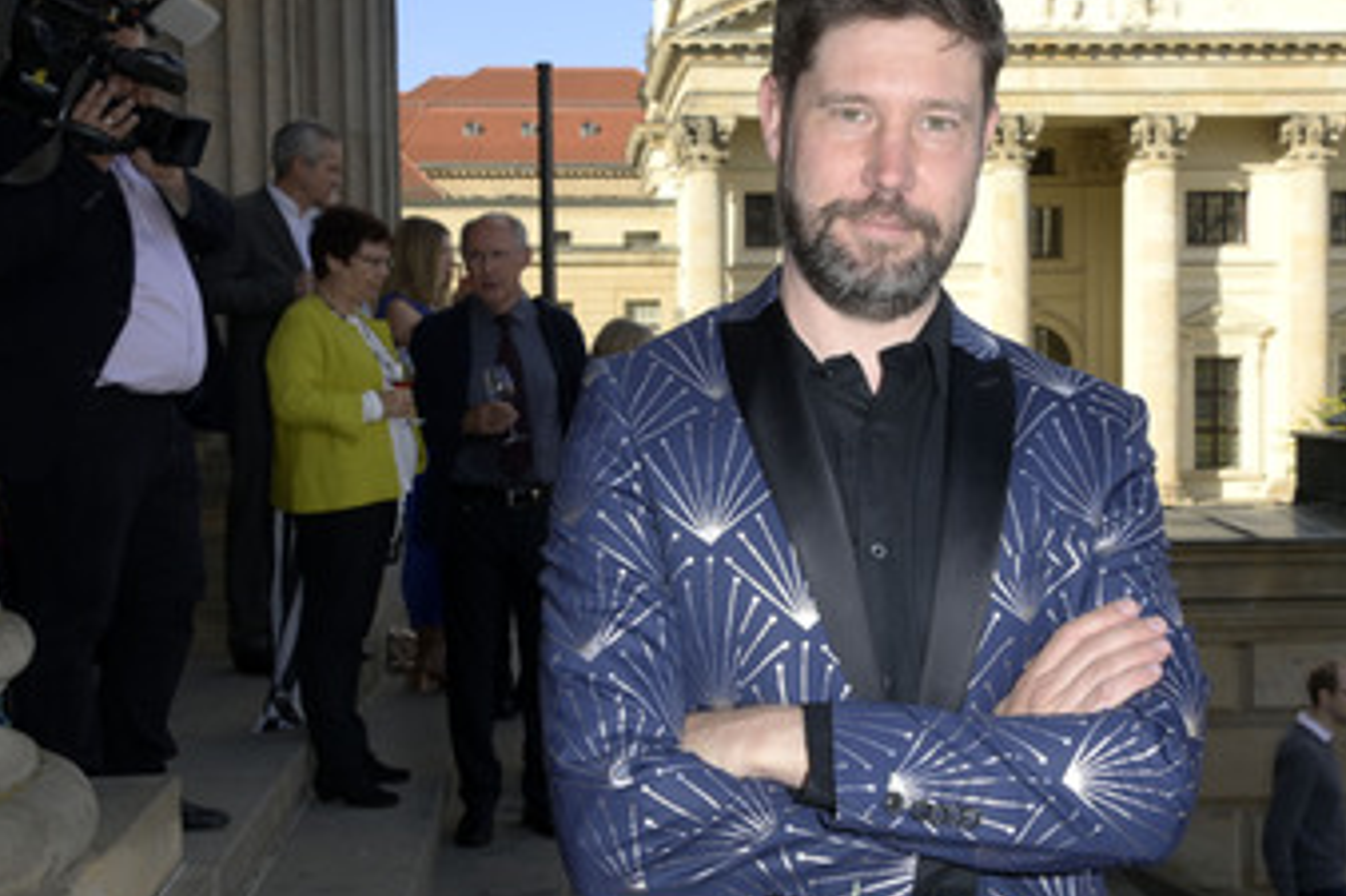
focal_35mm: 56
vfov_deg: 24.2
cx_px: 846
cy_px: 402
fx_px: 2093
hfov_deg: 35.4
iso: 400
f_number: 11
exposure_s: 1/250
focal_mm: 42
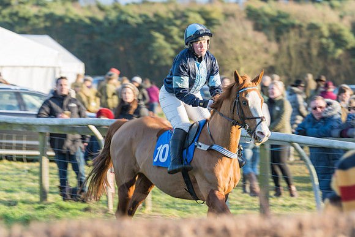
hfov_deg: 8.3
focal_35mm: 248
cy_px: 116
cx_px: 202
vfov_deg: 5.6
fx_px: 2443
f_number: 5.6
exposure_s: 1/125
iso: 200
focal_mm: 197
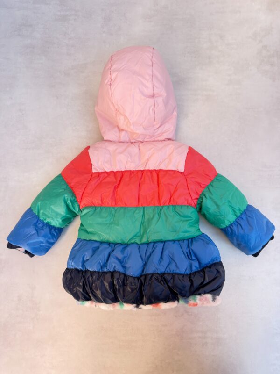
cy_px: 187
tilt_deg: -84.1
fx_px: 259
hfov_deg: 56.8
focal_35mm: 24
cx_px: 140
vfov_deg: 71.6
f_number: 1.78
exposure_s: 1/166
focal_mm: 6.76
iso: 64
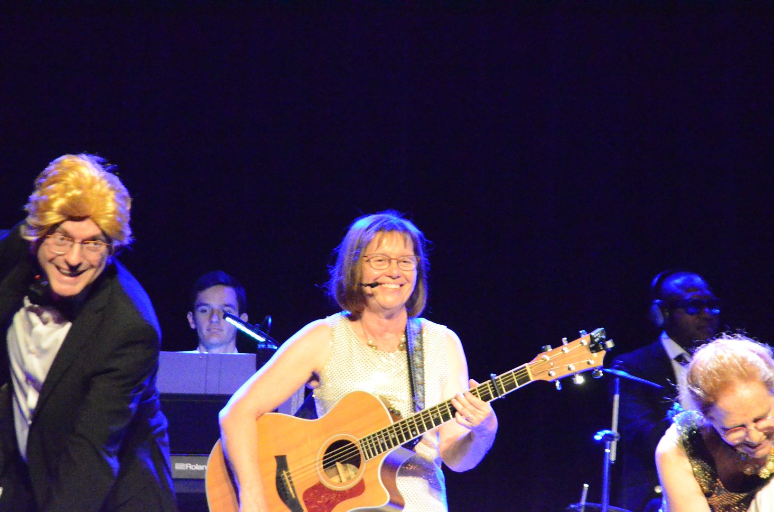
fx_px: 5310
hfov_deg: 8.3
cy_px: 256
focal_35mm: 248
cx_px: 387
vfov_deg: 5.5
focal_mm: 165
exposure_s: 1/125
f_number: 6
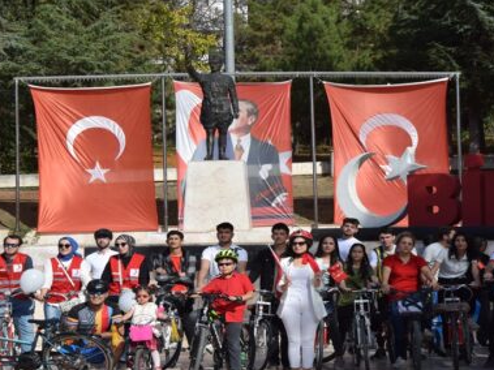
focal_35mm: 96
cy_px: 176
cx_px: 245
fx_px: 1370
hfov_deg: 20.4
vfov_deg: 15.4
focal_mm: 42
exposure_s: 1/500
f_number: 11
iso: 200
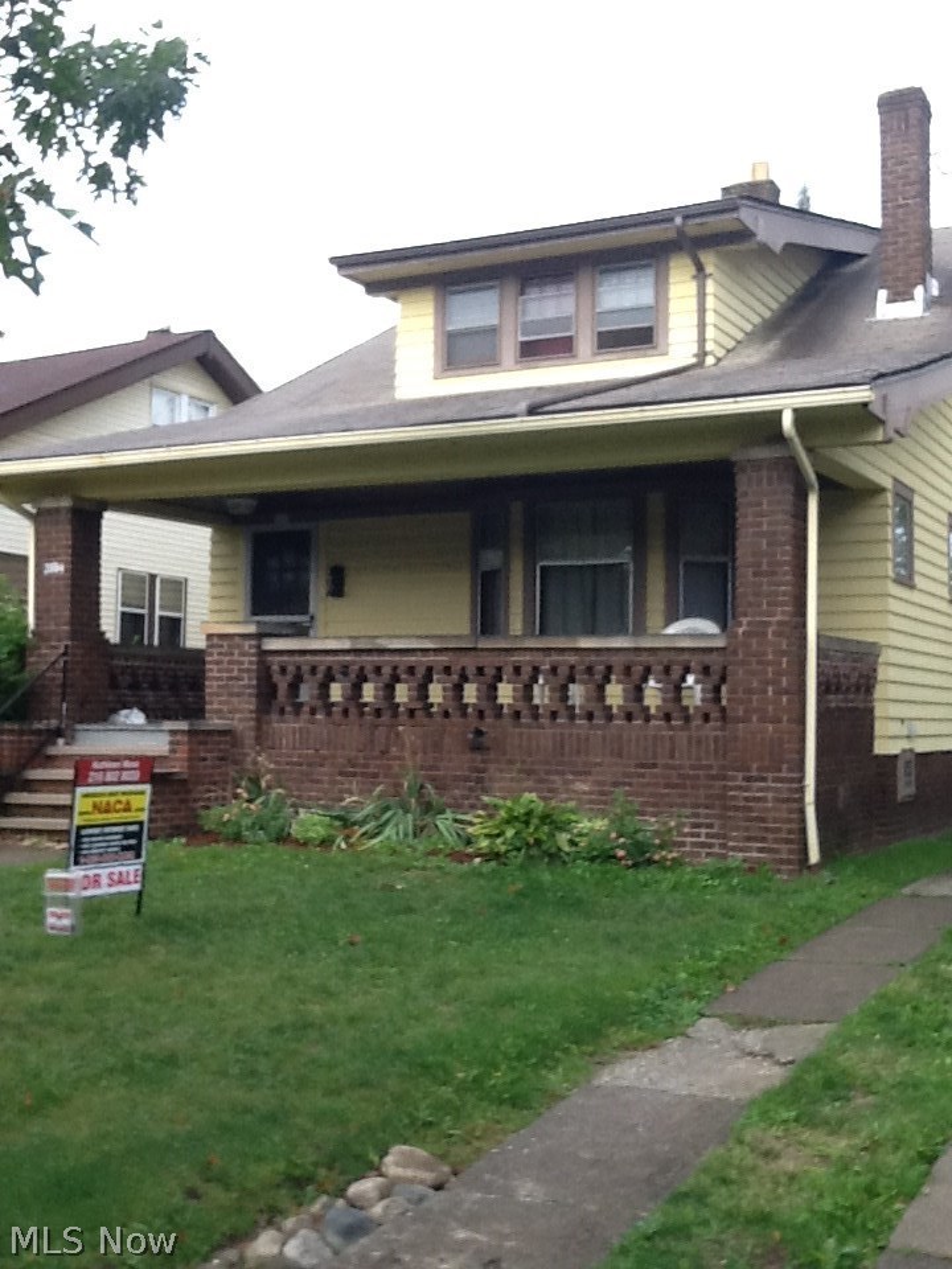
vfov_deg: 42.9
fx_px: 1613
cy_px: 634
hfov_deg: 32.9
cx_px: 476
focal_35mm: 44
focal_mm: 2.03
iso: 40
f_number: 2.4
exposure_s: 1/186
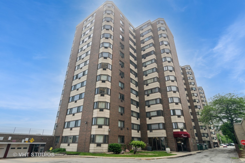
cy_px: 82
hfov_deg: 90.0
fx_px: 122
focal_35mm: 18
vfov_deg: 67.4
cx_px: 122
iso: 200
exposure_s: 1/400
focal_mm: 12
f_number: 8
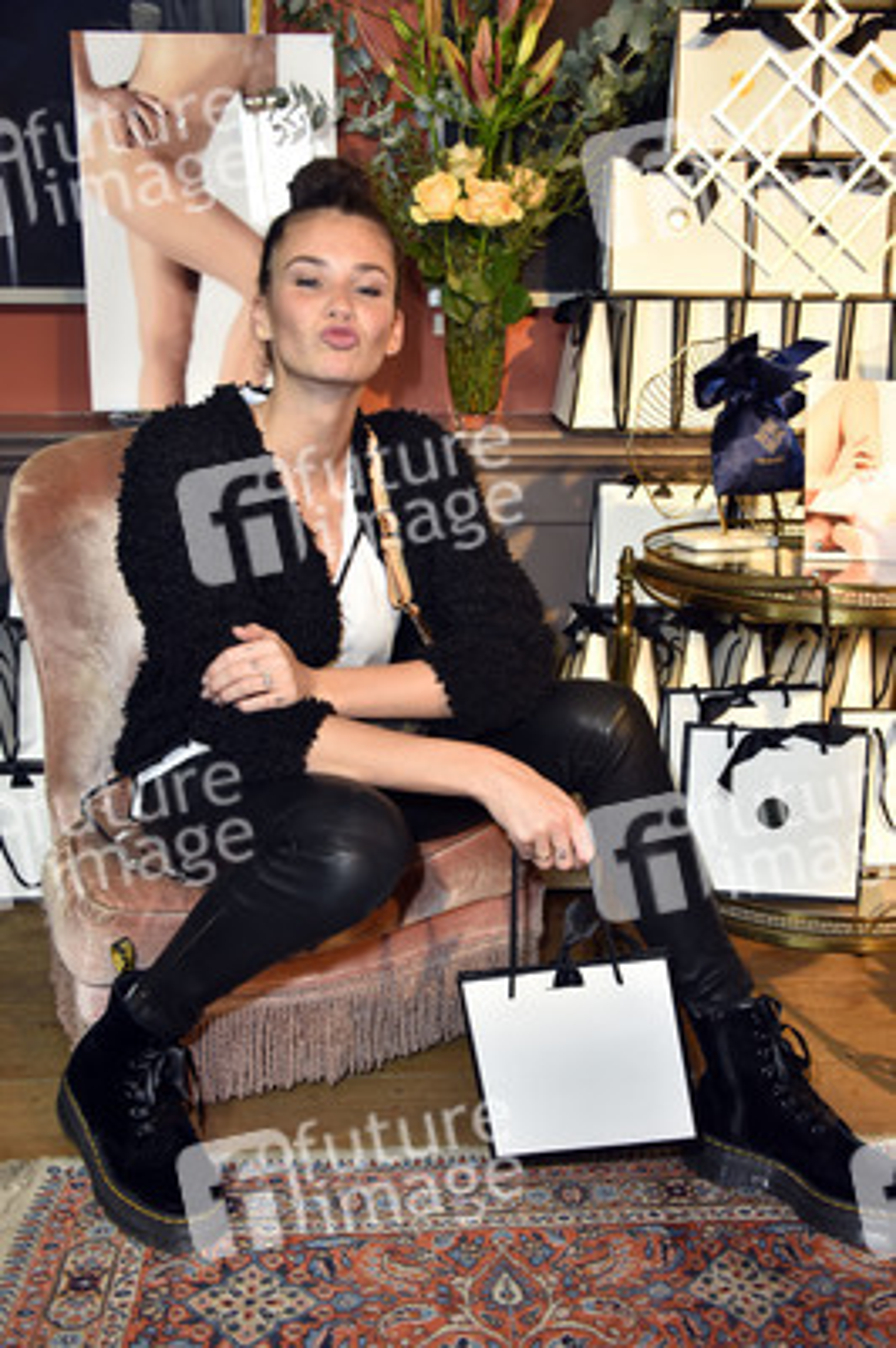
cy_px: 674
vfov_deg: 54.5
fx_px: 1309
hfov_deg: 37.8
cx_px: 448
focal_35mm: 35
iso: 1000
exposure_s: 1/80
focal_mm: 35
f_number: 5.6
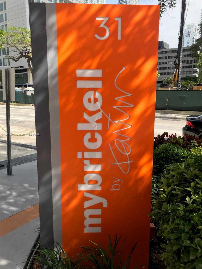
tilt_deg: -9.7
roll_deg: -0.6
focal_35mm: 28
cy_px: 134
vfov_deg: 63.4
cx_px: 101
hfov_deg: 49.7
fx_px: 218
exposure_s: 1/660
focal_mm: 3.99
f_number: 1.8
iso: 20
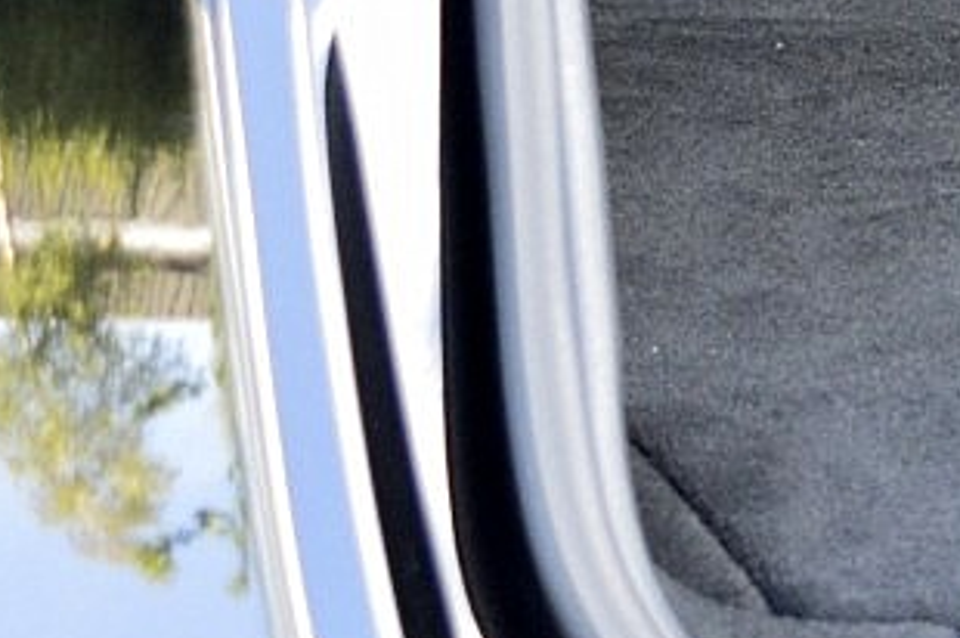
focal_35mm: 197
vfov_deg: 6.8
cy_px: -567
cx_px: 1979
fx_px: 5238
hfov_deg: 9.7
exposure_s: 1/60
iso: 800
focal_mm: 25
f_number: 4.5
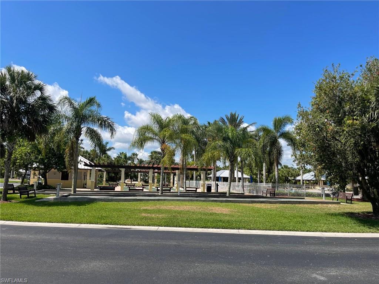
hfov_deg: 67.3
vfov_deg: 53.1
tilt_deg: +6.7
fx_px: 285
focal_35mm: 26
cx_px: 190
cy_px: 142
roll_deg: -1.2
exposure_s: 1/3922
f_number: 1.6
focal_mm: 5.1
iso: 32
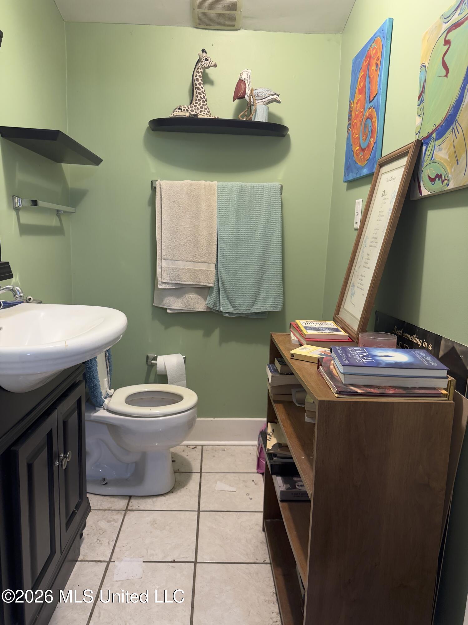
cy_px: 312
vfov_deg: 71.6
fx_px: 433
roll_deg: -1.3
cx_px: 234
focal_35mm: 24
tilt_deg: -10.8
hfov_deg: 56.8
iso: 320
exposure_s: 1/60
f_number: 1.78
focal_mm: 6.76
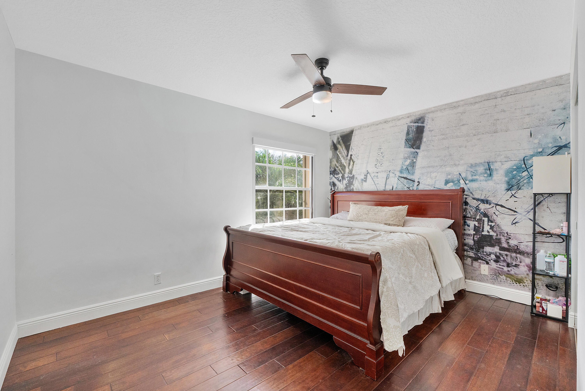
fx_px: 244
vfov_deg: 77.3
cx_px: 292
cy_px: 196
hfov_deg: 100.4
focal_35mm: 15
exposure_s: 1/160
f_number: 8
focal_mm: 10
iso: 800
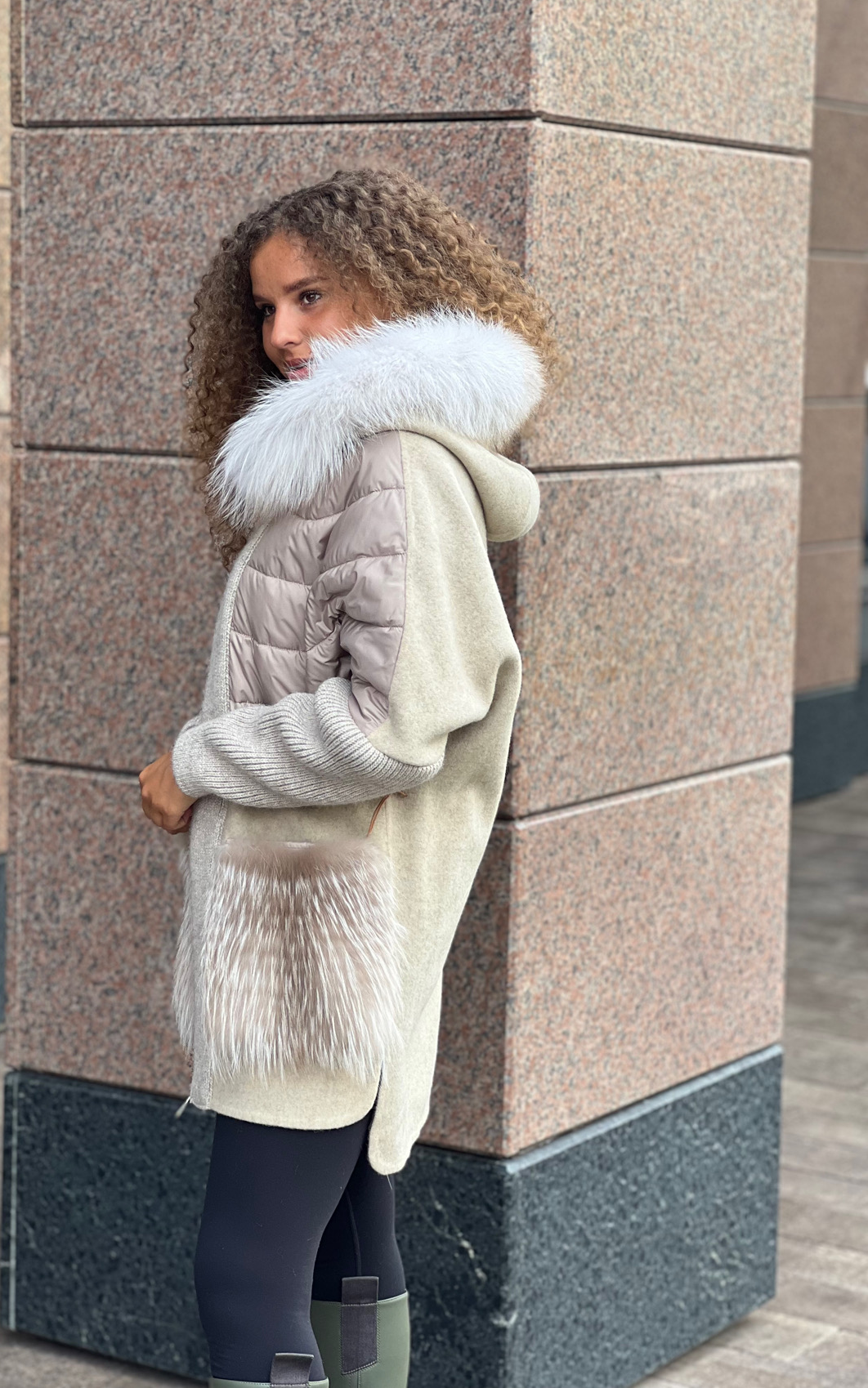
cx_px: 346
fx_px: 3103
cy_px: 692
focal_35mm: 82
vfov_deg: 25.2
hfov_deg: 15.9
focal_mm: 9
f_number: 2.8
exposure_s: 1/121
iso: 25
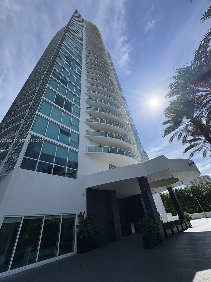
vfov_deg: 102.1
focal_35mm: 14
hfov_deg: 85.7
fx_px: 114
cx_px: 106
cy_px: 141
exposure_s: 1/3717
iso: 64
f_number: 2.2
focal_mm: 2.22
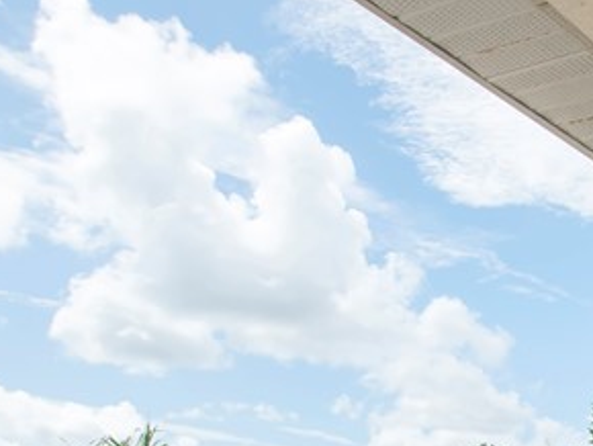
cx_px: 628
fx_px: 926
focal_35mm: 54
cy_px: 442
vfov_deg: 25.8
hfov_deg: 32.0
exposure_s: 1/500
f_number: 11
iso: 200
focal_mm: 10
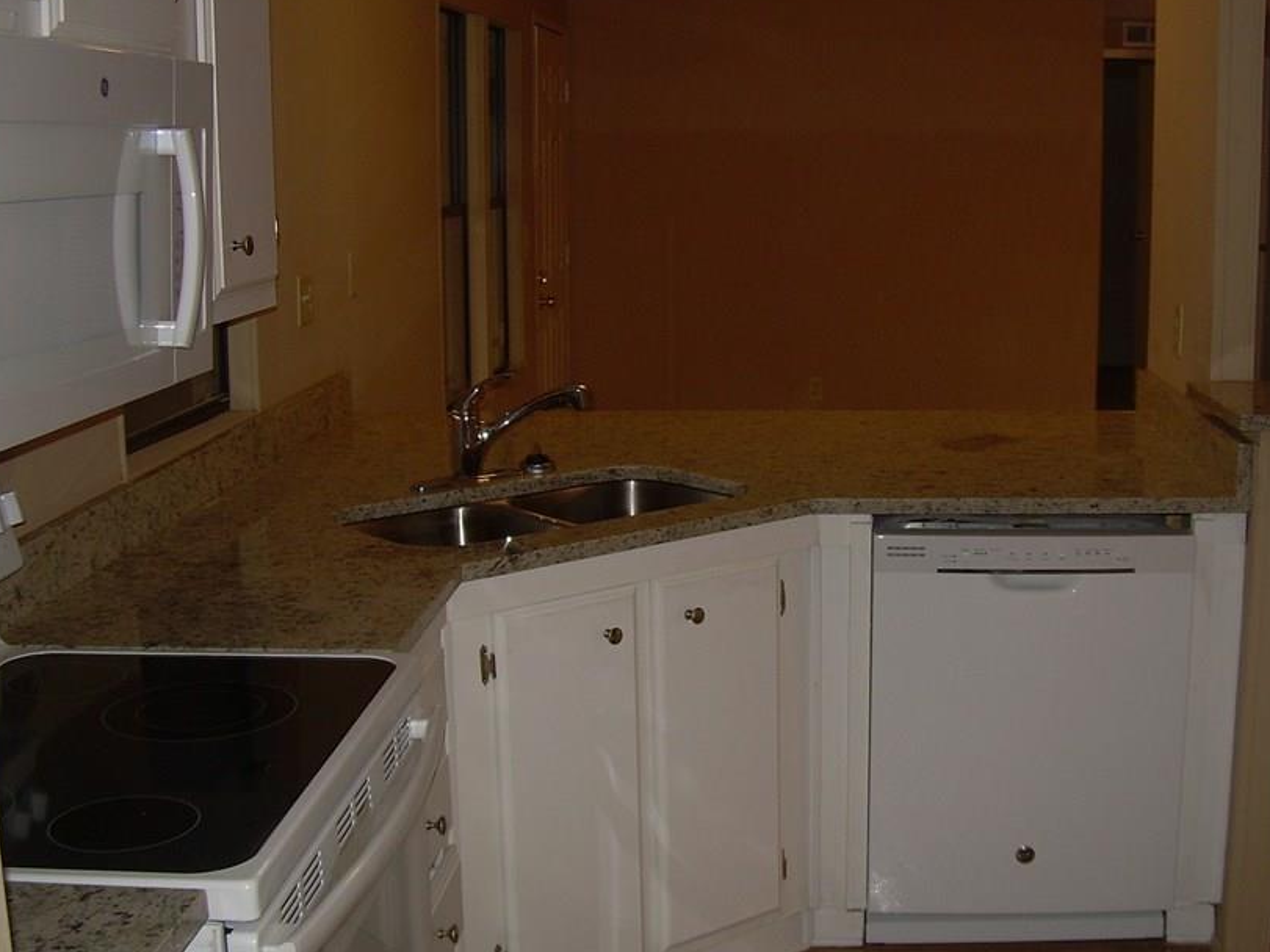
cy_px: 429
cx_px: 785
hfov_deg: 39.4
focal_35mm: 48
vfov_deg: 30.2
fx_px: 1761
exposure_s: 1/60
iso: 50
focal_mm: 6.3
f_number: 2.8
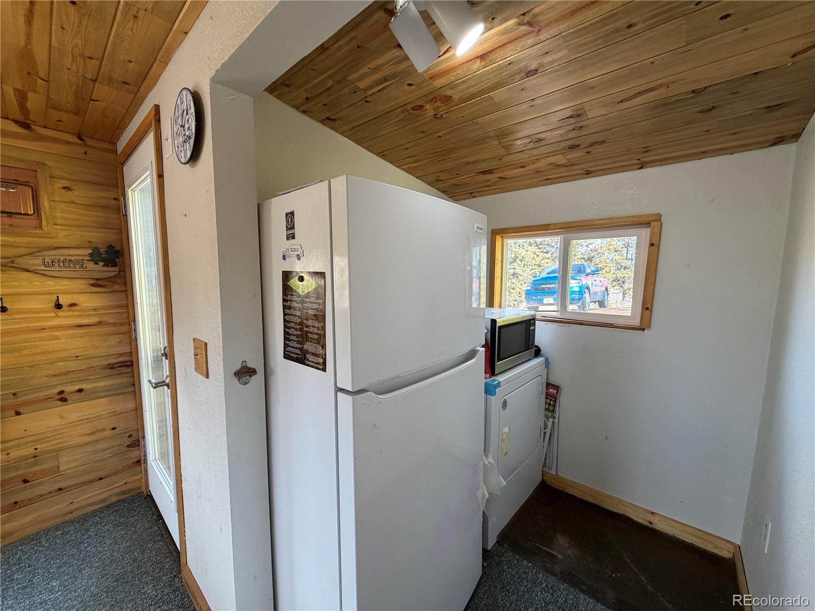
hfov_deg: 102.1
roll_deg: +0.6
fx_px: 330
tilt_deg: -4.7
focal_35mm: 14
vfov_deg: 85.7
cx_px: 408
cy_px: 306
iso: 200
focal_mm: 2.22
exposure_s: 1/120
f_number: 2.2
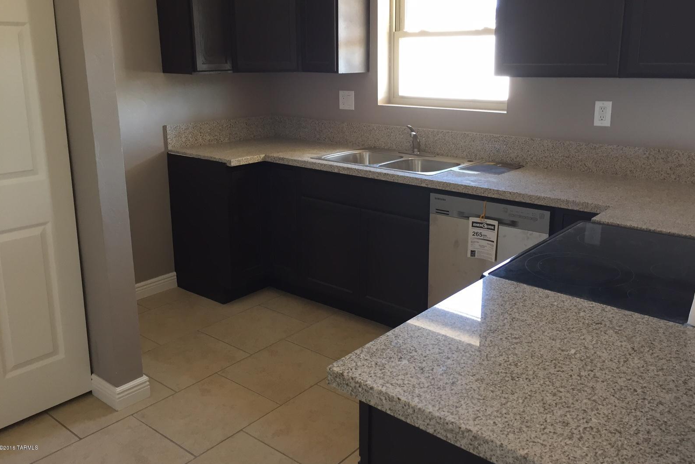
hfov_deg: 60.3
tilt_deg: -14.4
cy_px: 198
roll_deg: +0.0
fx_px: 598
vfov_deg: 42.2
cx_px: 354
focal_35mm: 31
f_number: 2.2
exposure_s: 1/30
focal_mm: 4.15
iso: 64
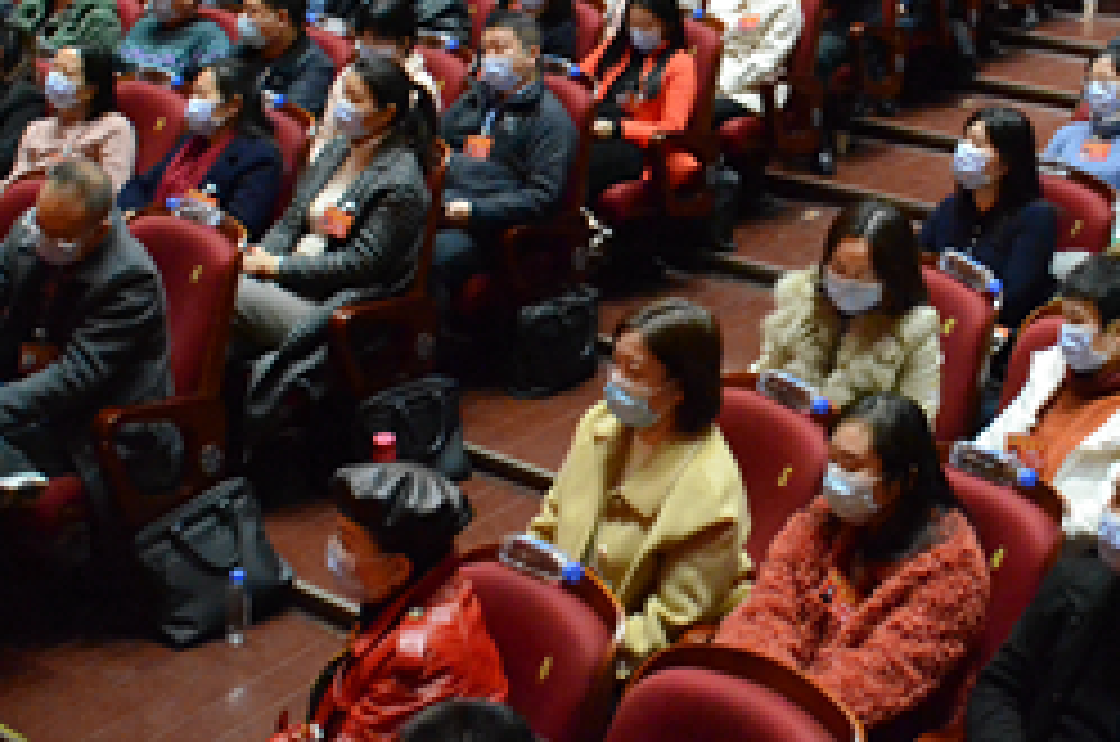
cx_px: 810
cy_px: 7
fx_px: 2018
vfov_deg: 20.2
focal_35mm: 65
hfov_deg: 30.6
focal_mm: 18
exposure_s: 1/160
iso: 6400
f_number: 3.5
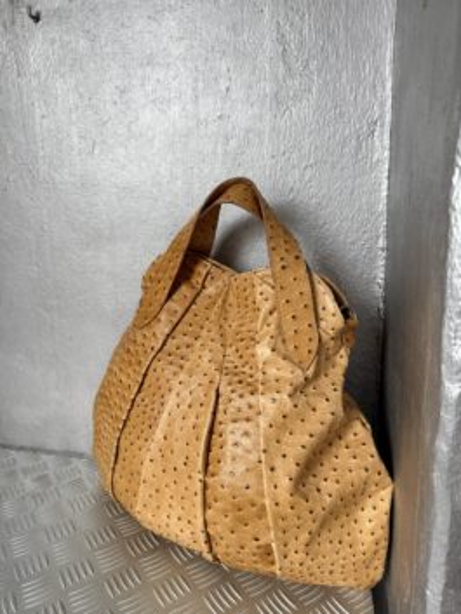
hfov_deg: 56.8
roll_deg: +0.1
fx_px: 426
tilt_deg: -12.6
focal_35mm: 24
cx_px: 230
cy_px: 307
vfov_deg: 71.6
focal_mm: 6.76
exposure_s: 1/60
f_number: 1.78
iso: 400
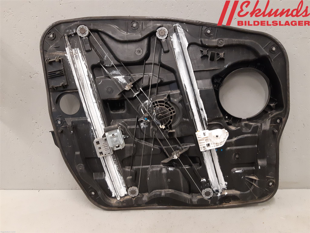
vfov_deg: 53.1
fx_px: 233
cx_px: 155
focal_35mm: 26
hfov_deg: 67.3
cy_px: 116
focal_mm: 3.93
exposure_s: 1/50
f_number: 1.7
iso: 200
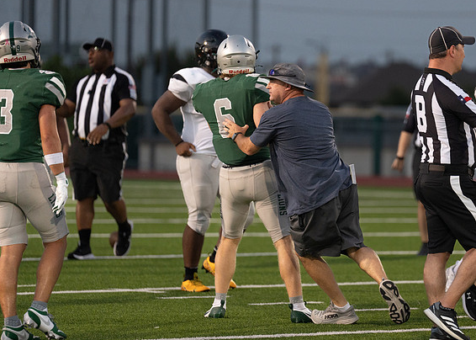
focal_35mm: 300
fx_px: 4055
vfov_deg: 4.8
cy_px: 156
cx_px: 356
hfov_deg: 6.7
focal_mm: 200
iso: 1600
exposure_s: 1/1000
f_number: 2.8
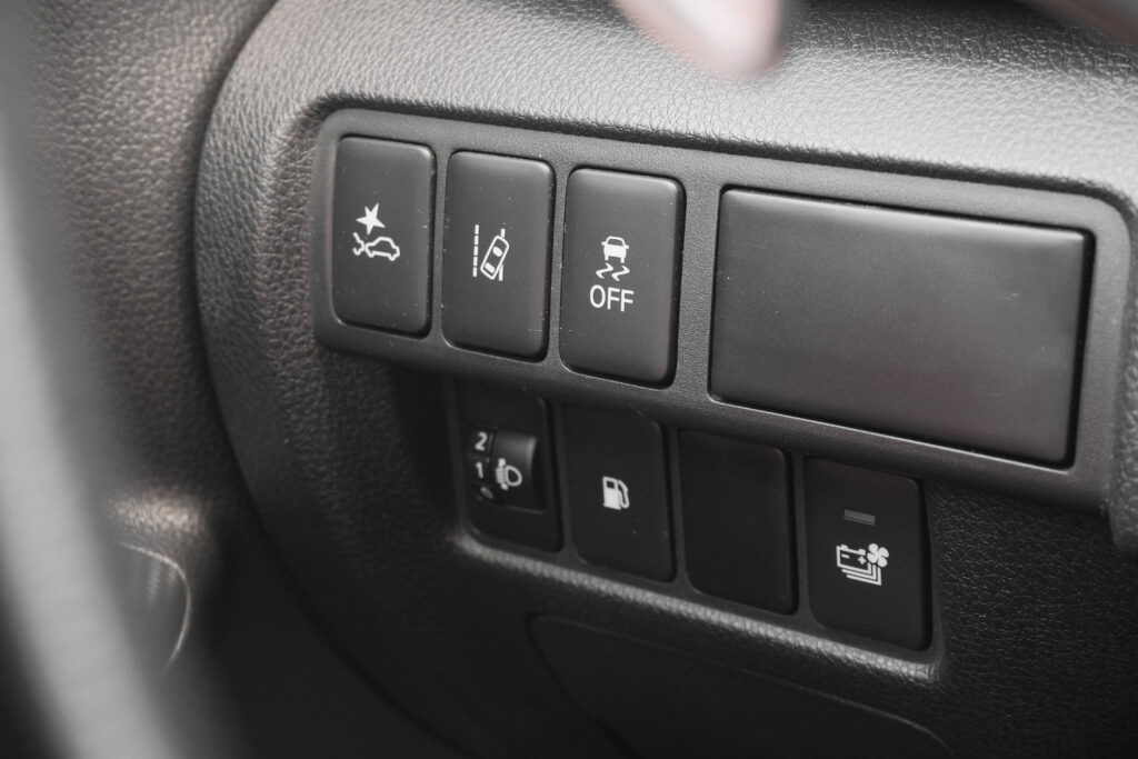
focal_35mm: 61
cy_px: 380
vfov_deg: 22.3
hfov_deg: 32.9
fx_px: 1928
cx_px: 569
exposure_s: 1/25
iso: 2000
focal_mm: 40.8
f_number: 9
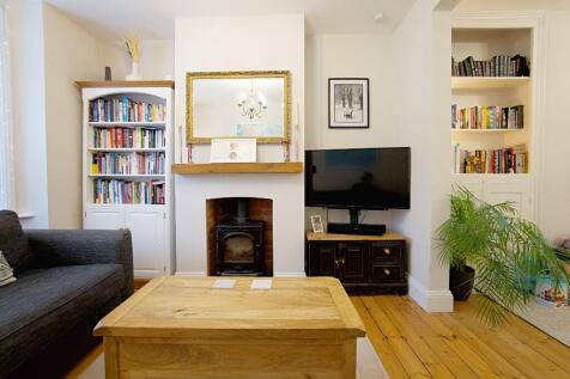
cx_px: 285
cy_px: 190
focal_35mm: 15
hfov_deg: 100.4
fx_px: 237
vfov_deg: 77.3
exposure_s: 1/160
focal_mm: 10
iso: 2000
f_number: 4
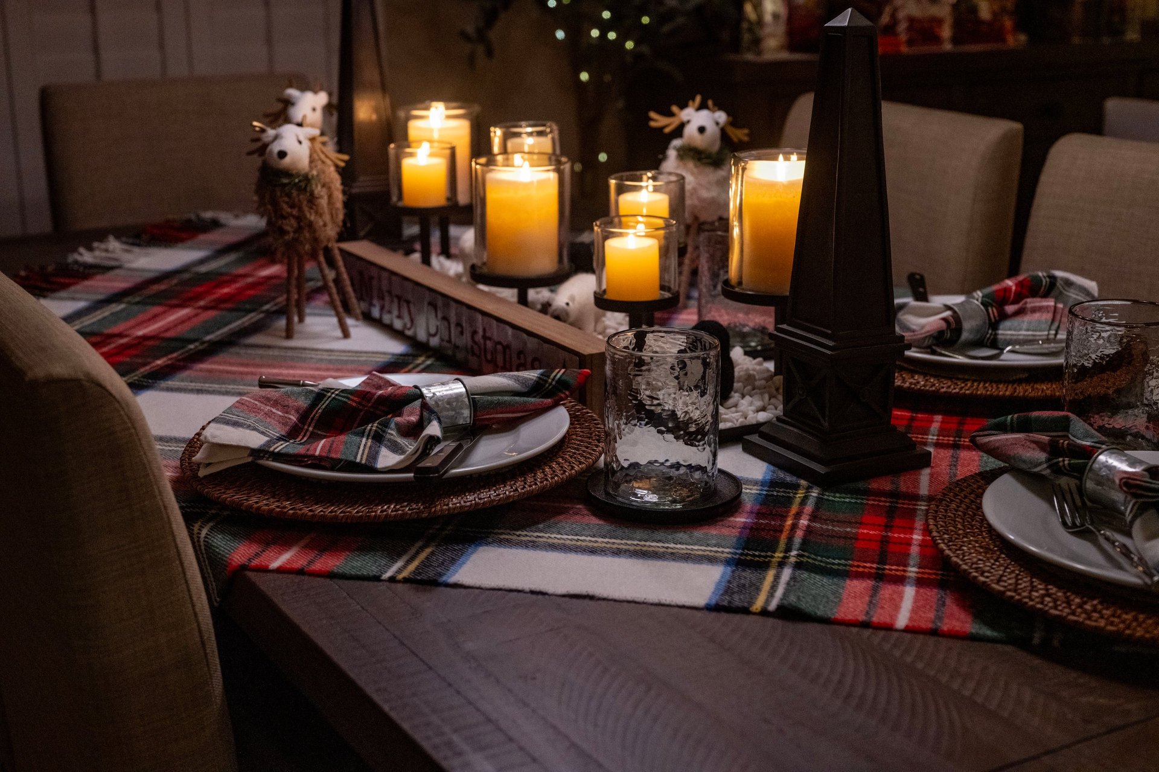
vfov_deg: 27.0
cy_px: 386
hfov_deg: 39.6
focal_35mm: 50
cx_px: 580
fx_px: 1609
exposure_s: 1/100
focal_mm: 50
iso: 4000
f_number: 5
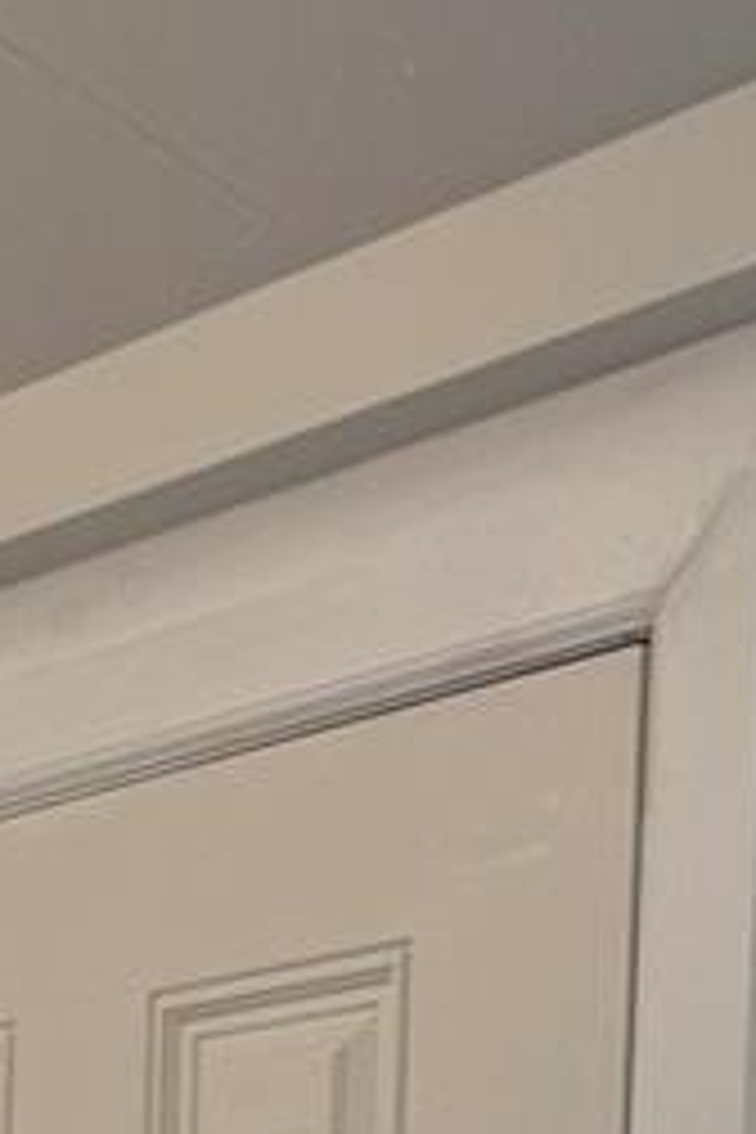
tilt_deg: -6.2
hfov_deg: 9.9
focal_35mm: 119
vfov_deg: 15.0
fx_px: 3748
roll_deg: +0.6
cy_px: 2012
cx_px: -1161
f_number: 1.78
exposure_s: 1/138
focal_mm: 6.76
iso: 50
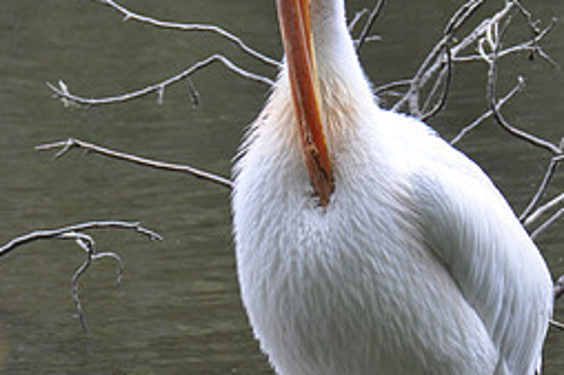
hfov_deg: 3.1
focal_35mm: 667
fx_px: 10445
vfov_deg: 2.1
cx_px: 382
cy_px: 134
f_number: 5.6
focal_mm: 195
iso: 320
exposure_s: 1/200
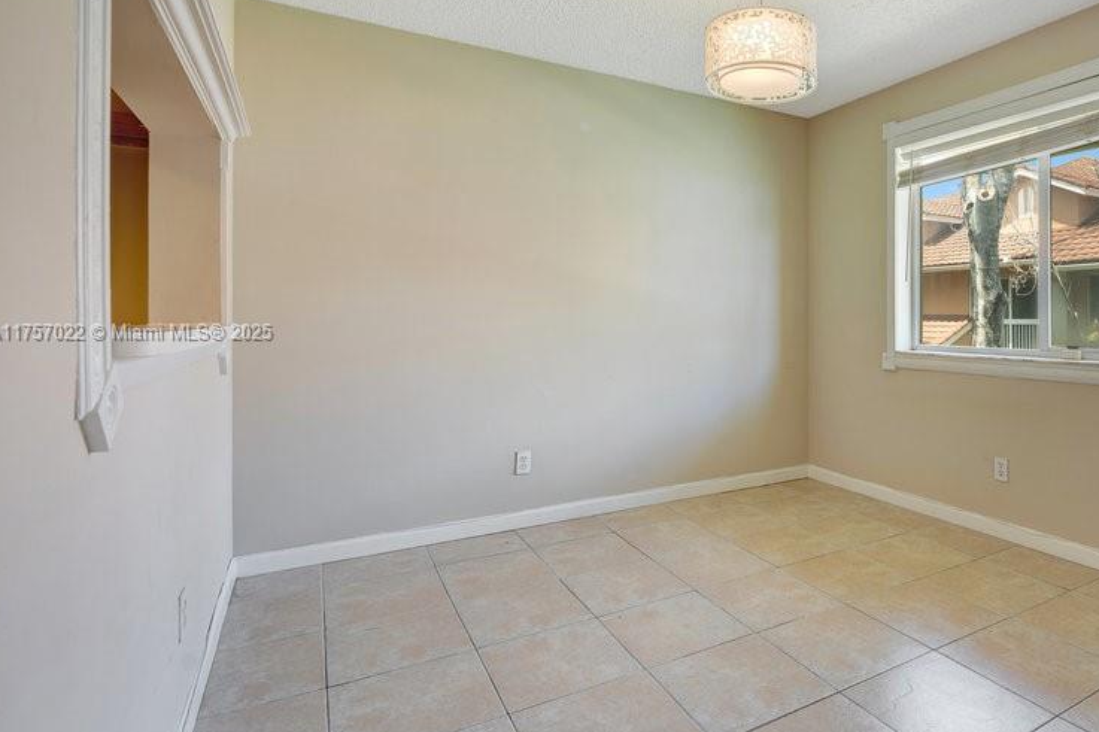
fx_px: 580
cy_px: 333
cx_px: 729
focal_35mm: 19
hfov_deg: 84.0
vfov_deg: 64.4
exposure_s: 1/6
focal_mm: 14
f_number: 8
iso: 100
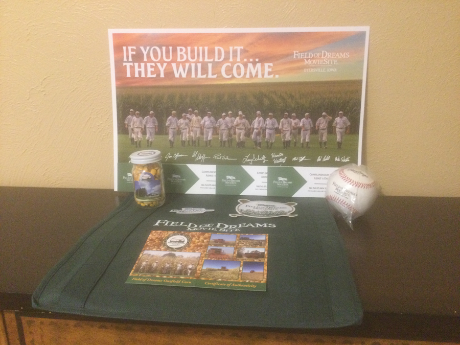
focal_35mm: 31
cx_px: 230
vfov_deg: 45.4
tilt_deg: -18.0
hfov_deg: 58.4
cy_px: 172
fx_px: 412
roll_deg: +2.8
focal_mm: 3.3
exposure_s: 1/20
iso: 200
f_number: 2.4
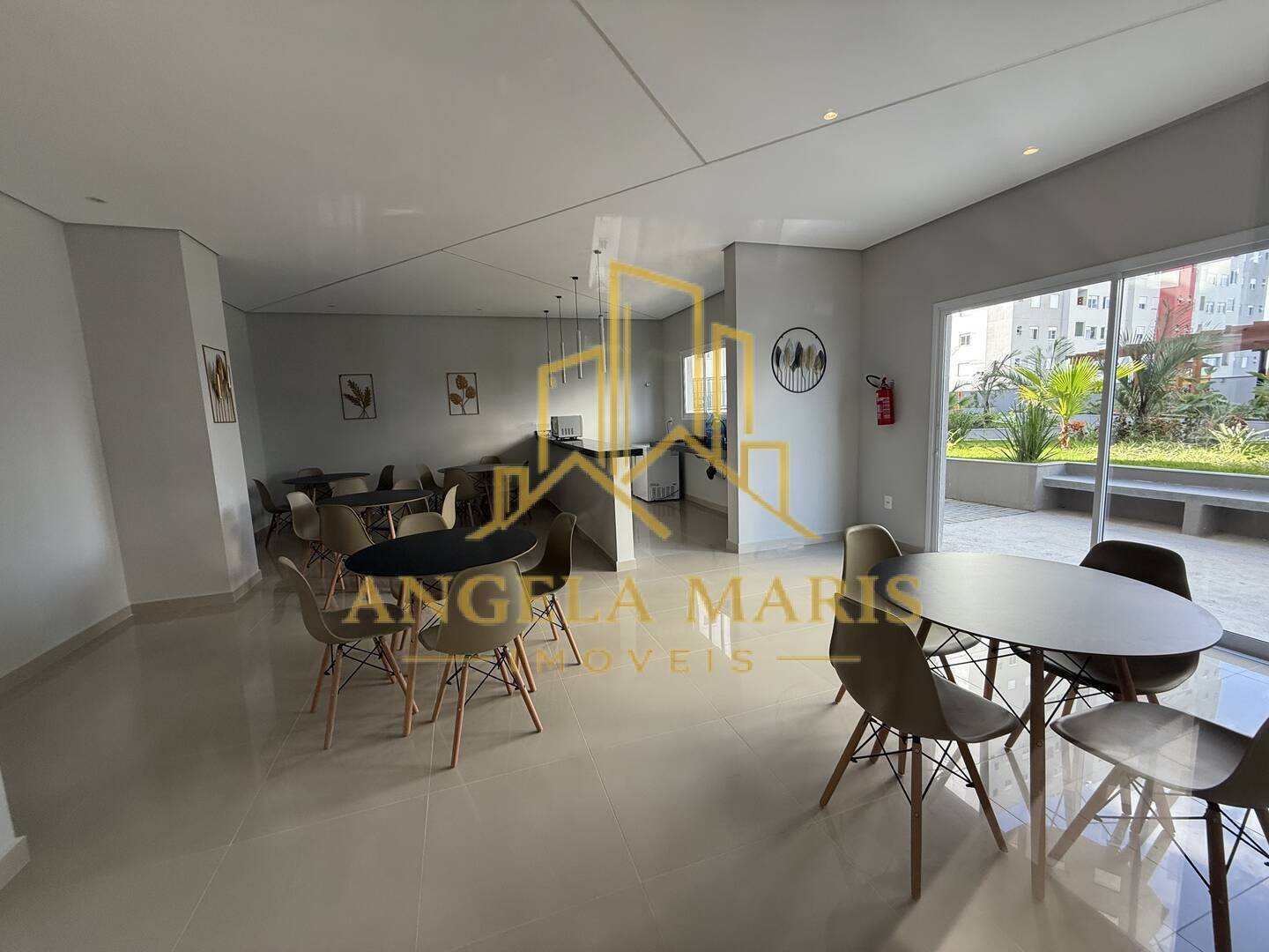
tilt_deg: -7.3
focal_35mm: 14
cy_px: 476
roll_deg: +1.8
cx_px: 634
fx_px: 513
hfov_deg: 102.1
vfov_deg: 85.7
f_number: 2.2
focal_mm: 2.22
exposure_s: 1/99
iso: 80
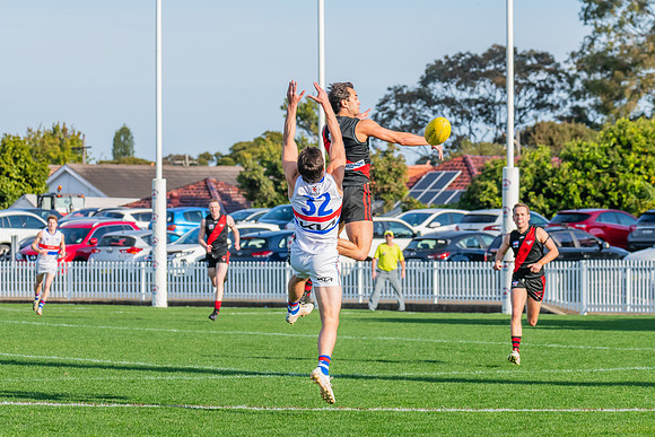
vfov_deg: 6.4
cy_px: 218
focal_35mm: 216
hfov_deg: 9.5
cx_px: 328
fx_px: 3933
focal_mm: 210
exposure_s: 1/1250
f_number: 10
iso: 800
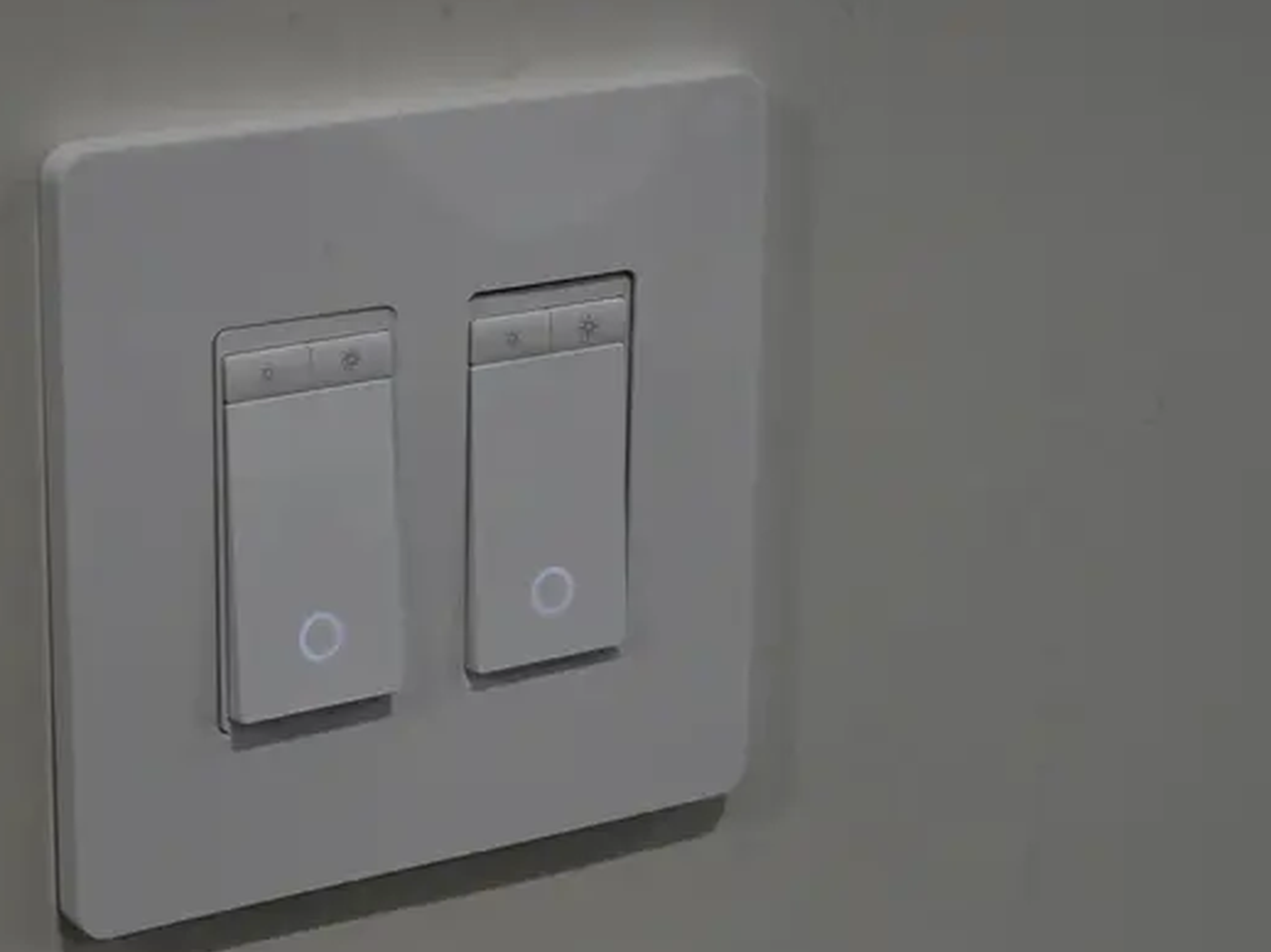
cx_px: 496
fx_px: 3817
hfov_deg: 18.9
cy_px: 612
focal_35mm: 104
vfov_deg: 14.2
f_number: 13
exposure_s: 1/50
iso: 7200
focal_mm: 70
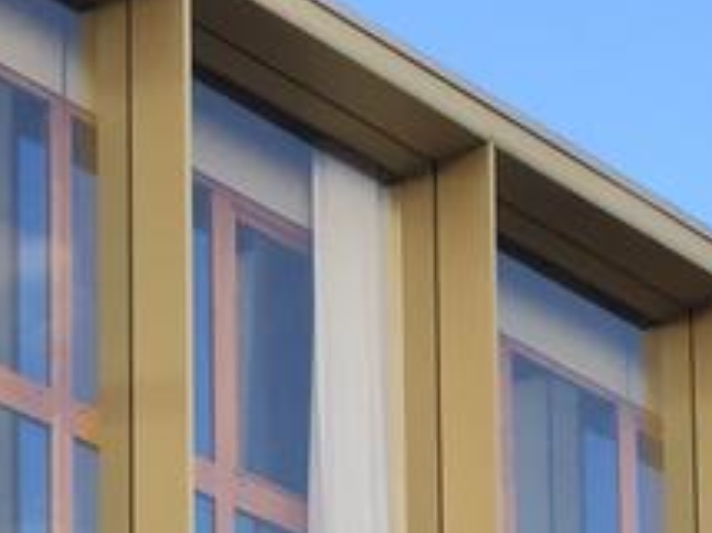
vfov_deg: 7.9
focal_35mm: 173
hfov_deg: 11.4
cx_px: 176
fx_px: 3556
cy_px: 1341
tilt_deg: +9.6
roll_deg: -1.4
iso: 32
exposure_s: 1/299
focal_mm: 4.15
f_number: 2.2
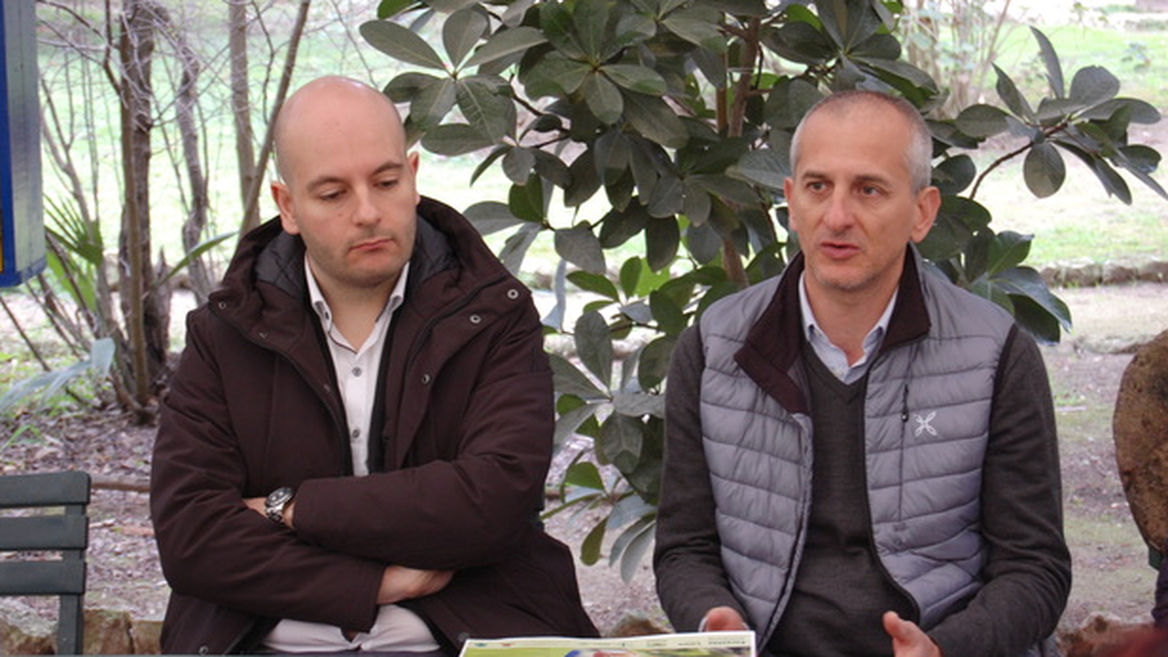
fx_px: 2711
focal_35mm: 88
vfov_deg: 13.8
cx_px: 577
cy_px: 271
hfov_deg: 24.3
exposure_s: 1/50
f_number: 5.6
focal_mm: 55
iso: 800
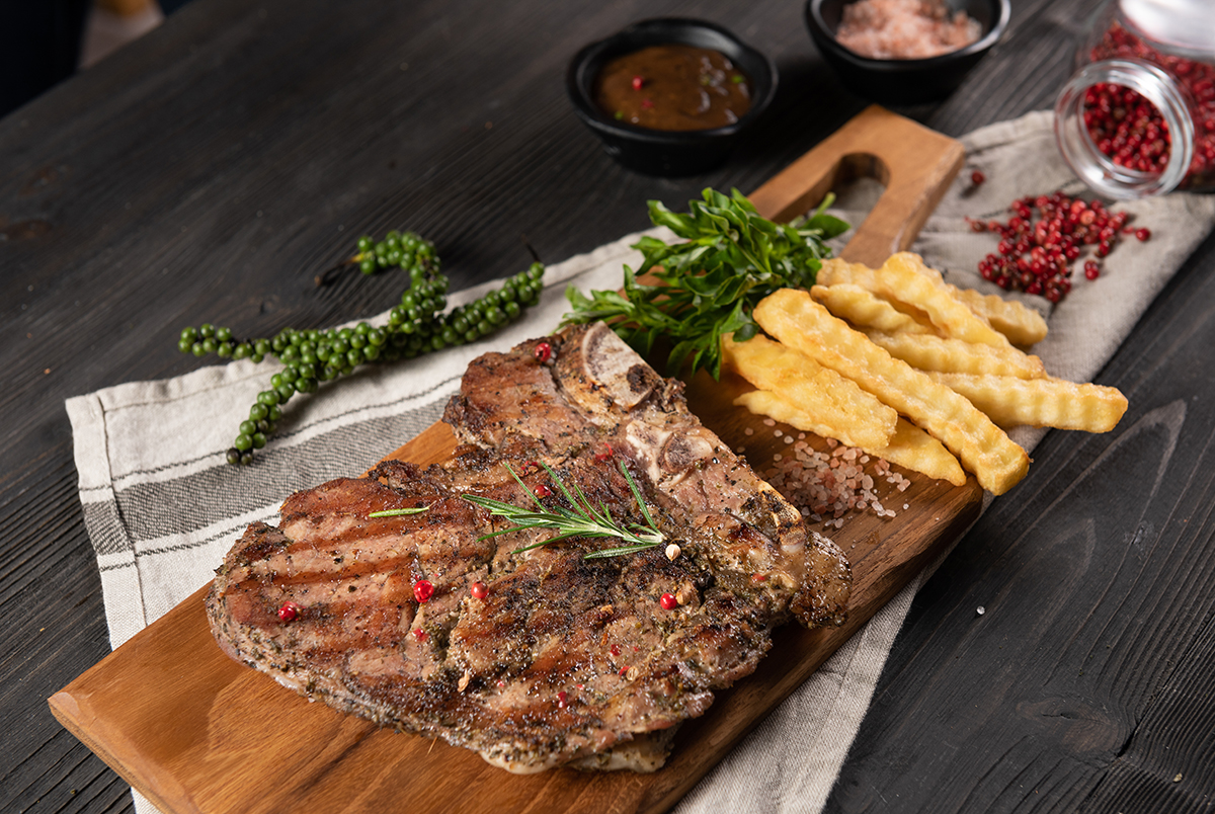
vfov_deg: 22.7
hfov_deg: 33.4
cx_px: 608
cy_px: 407
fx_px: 2028
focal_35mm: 60
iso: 160
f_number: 6.3
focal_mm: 60
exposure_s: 1/160
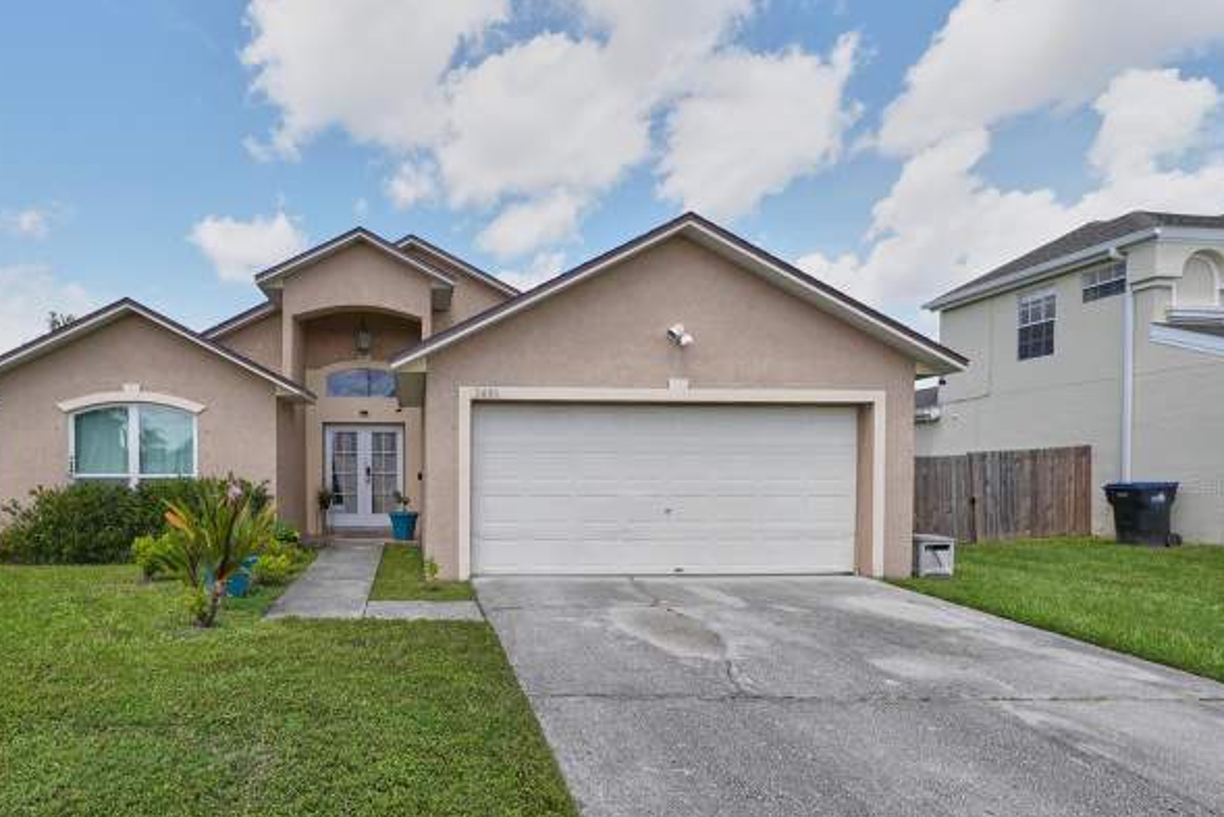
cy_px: 485
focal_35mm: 19
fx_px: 646
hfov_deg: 85.0
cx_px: 451
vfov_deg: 64.1
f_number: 7.1
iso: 100
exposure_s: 1/200
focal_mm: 14
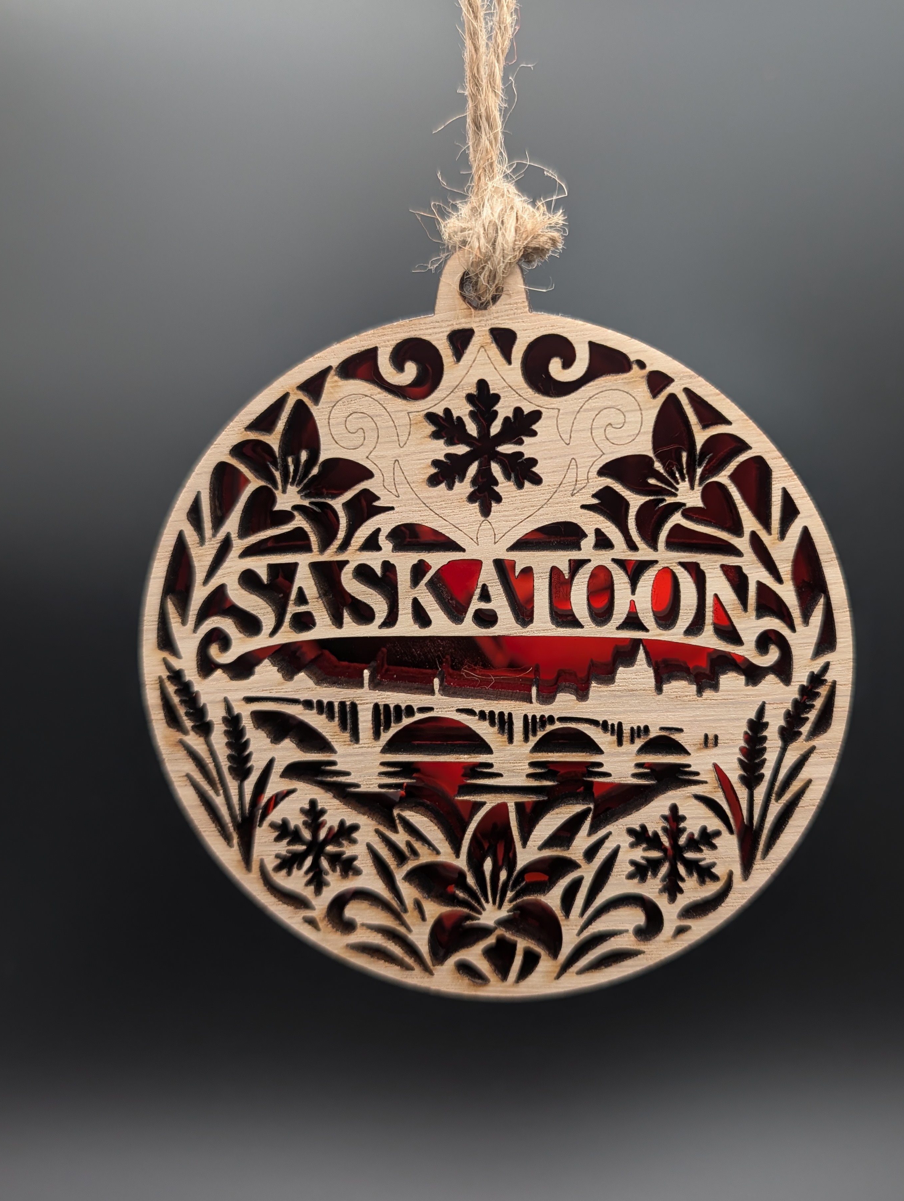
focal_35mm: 27
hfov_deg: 51.4
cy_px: 617
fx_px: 938
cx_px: 489
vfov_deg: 65.2
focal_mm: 6.9
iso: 262
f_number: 1.68
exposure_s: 1/147
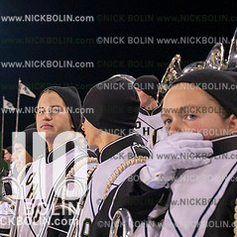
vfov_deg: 24.7
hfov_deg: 24.2
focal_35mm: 69
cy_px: 178
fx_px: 534
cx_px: 17
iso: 5000
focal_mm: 33.5
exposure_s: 1/640
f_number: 4.5
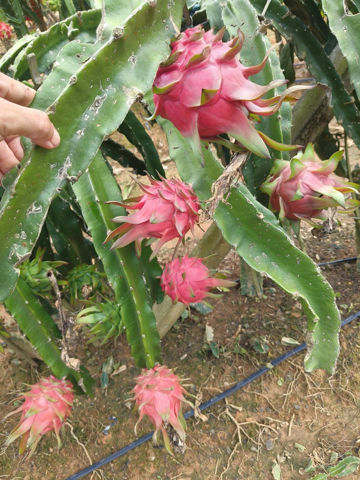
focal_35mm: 26
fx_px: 361
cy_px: 240
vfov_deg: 67.3
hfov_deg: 53.1
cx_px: 180
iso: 80
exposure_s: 1/255
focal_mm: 4.84
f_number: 1.8
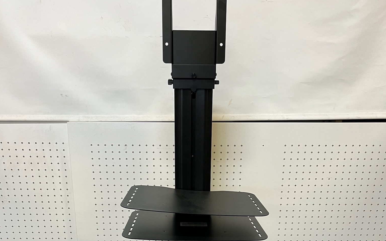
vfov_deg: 32.8
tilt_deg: -17.7
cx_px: 193
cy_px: 214
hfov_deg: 52.8
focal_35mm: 37
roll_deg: +0.9
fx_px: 389
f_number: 1.6
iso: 64
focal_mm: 5.1
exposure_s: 1/50
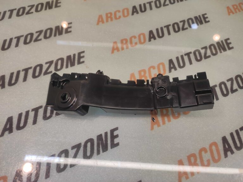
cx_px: 122
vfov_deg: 74.7
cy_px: 91
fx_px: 119
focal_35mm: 17
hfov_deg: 91.1
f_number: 1.79
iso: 81
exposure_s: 1/33
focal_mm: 4.74
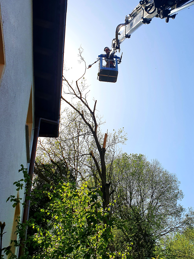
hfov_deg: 38.6
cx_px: 112
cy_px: 114
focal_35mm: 37
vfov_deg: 50.0
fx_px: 276
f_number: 2.4
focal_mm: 4.32
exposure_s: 1/3333
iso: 50
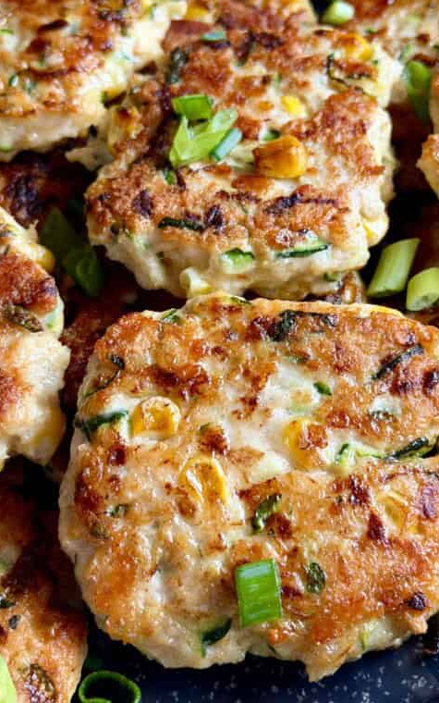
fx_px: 1244
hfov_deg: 20.0
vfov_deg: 31.5
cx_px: 256
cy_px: 308
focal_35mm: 65
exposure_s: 1/63
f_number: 1.8
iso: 100
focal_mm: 6.8
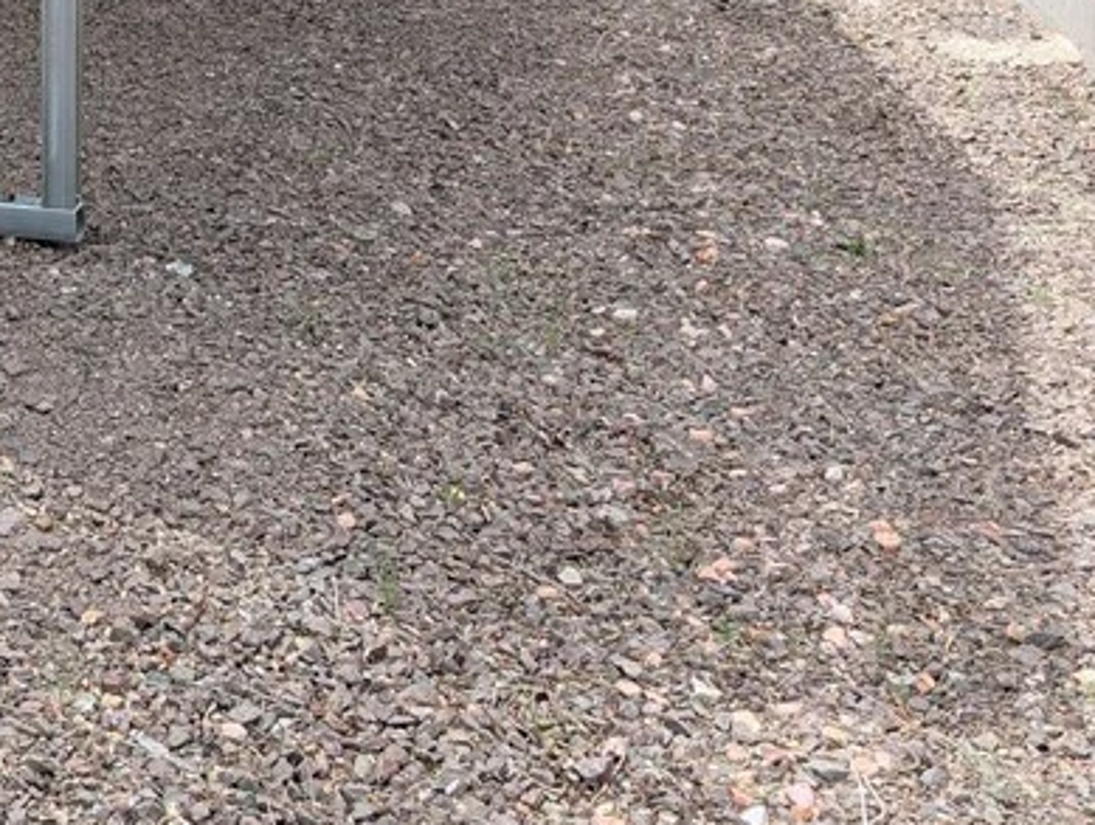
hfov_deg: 28.1
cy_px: 73
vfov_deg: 22.7
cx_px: -89
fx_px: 1996
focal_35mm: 63
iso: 19
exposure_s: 1/6897
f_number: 1.68
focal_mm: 6.9
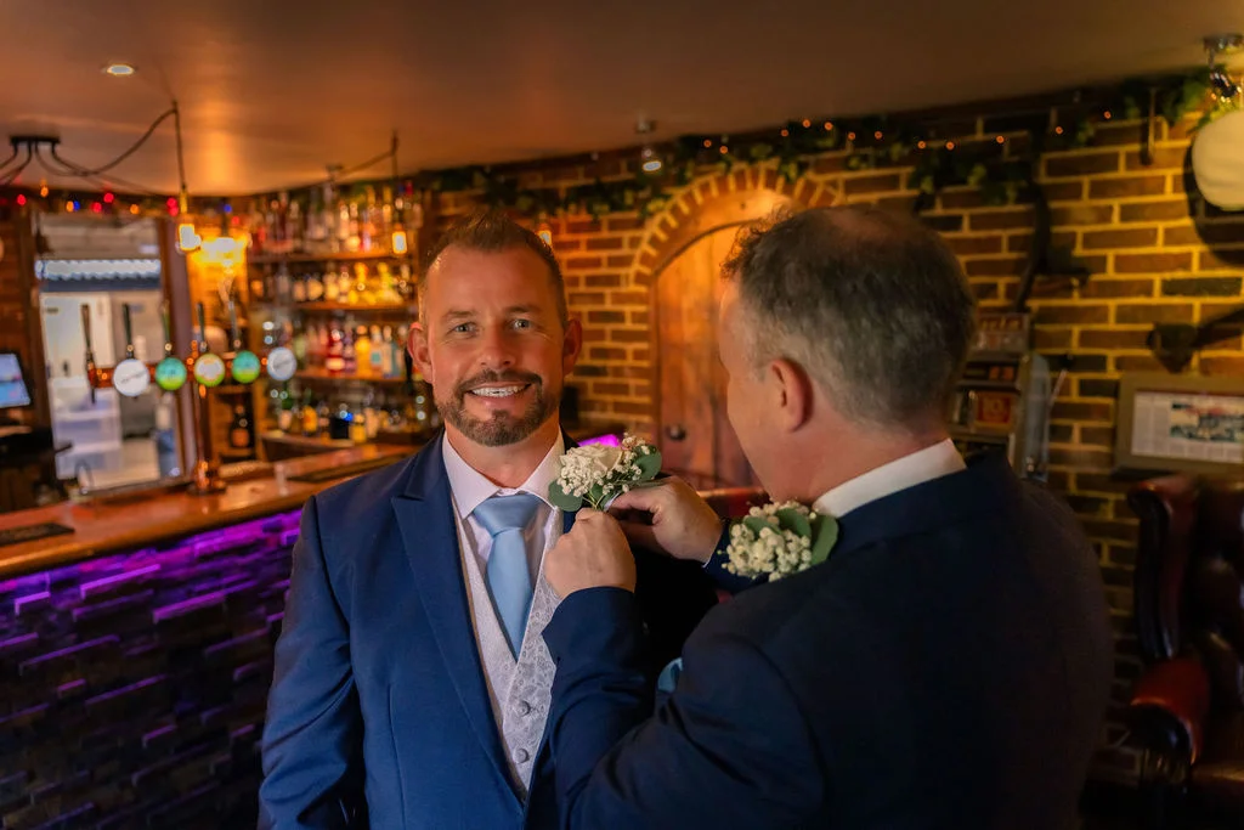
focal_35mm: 28
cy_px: 415
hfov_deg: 65.5
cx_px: 622
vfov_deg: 46.4
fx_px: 968
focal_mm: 28
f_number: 2.8
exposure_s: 1/200
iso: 4000
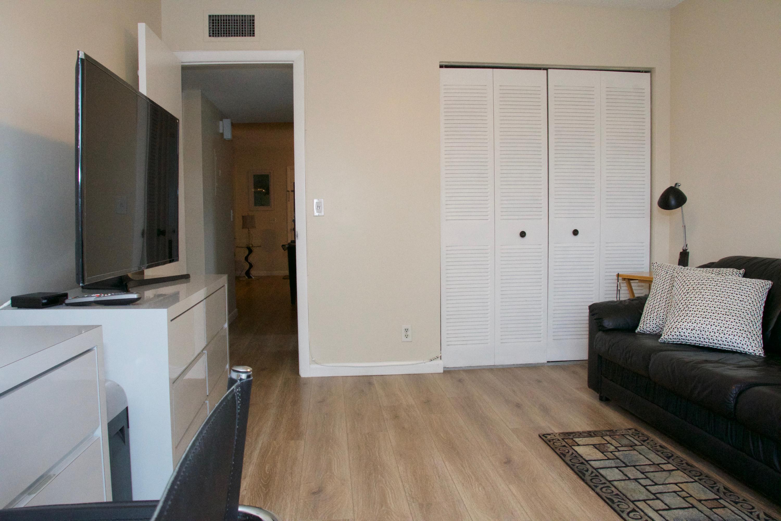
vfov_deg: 47.9
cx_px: 390
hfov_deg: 67.4
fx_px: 586
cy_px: 260
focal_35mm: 27
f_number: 11
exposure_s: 1/200
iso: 6400
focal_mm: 18
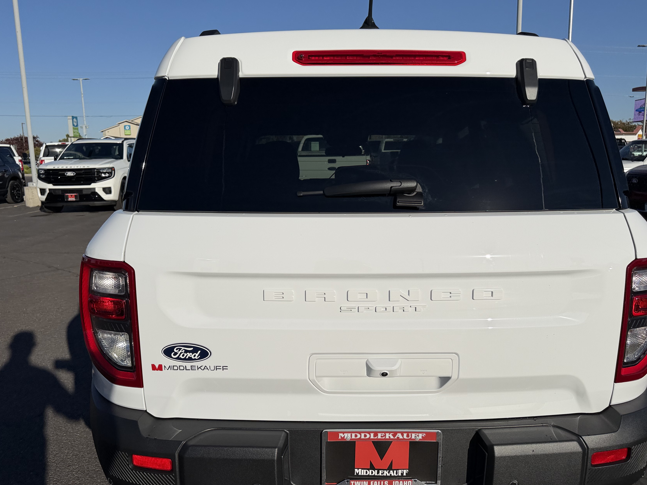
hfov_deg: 61.7
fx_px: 542
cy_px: 262
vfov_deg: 48.2
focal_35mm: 29
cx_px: 331
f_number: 1.78
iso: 80
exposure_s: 1/14286
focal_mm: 6.76
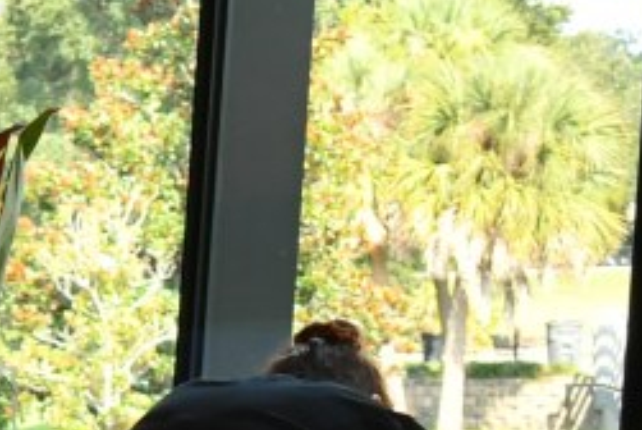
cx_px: -1100
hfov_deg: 8.5
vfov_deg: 6.5
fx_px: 3785
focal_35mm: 212
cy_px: 366
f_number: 4
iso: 100
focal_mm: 25
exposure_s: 1/60
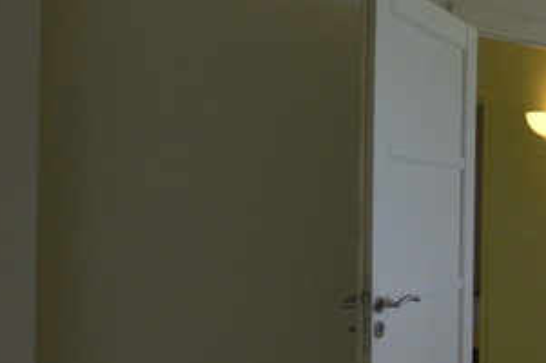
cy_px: 222
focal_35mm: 51
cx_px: 914
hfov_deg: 24.3
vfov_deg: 26.4
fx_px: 773
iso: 360
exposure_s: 1/125
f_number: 5.6
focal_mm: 10
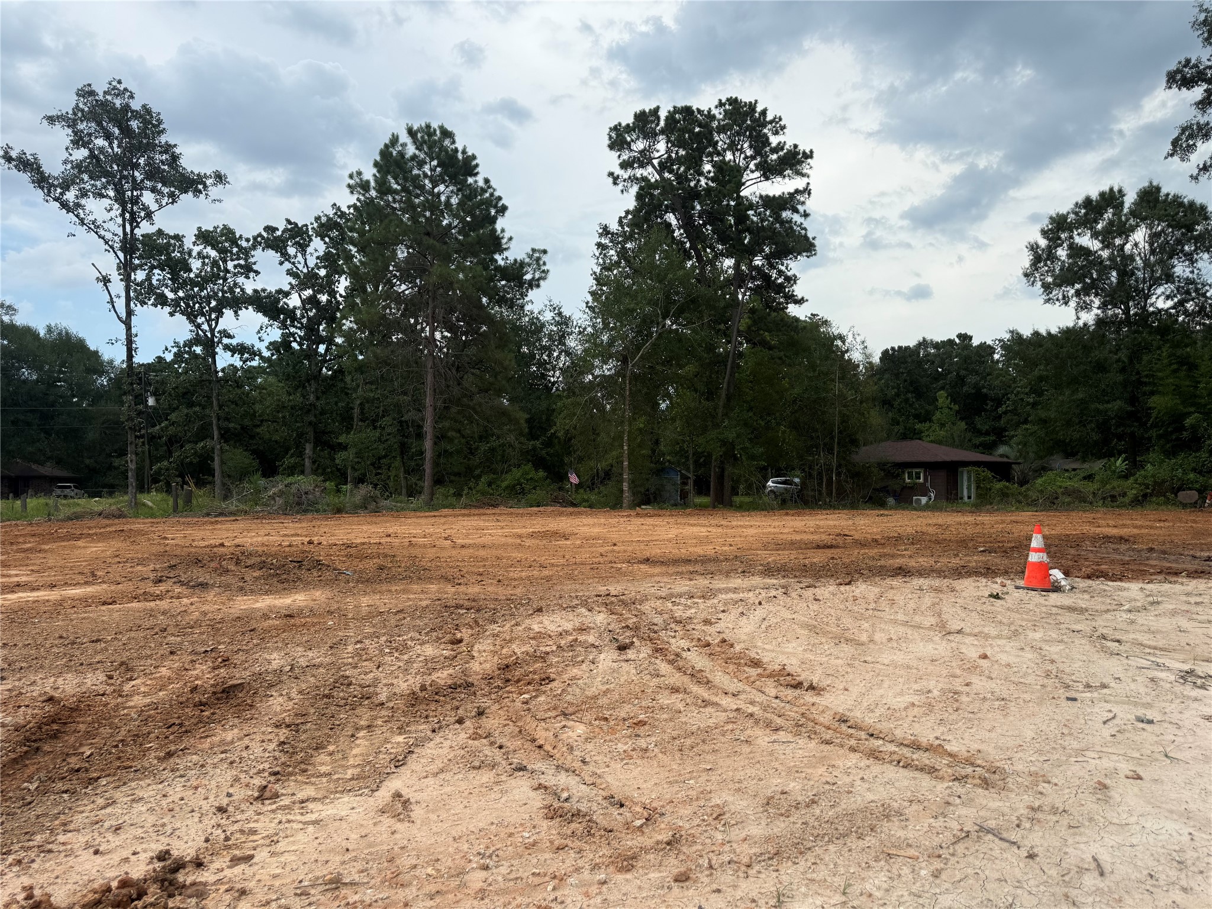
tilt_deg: +2.3
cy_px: 454
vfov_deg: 56.8
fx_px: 840
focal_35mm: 24
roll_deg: +0.3
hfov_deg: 71.6
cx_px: 606
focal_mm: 6.76
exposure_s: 1/2000
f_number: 1.78
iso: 80
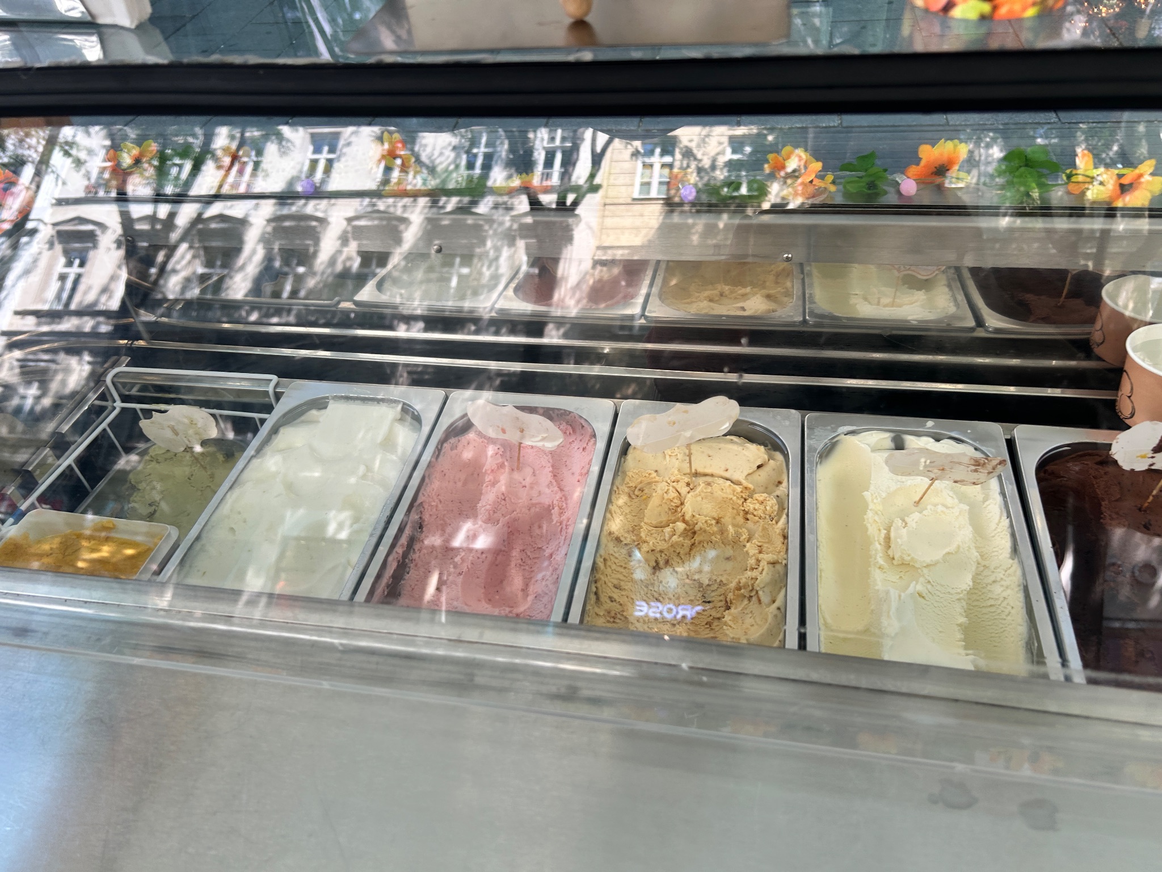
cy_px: 436
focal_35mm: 26
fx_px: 873
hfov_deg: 67.3
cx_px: 581
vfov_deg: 53.1
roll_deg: +4.2
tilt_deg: -41.8
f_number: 1.5
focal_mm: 5.7
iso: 32
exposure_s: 1/135
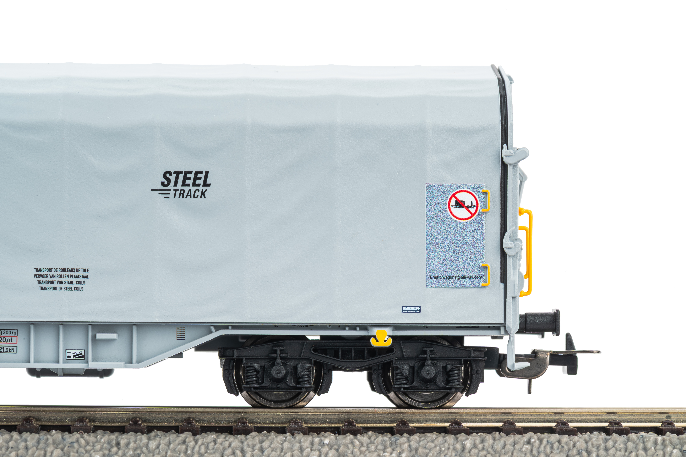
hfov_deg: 19.5
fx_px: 2001
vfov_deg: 13.0
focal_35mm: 105
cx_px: 343
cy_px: 228
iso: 100
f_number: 22
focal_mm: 105
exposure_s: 1/2.5
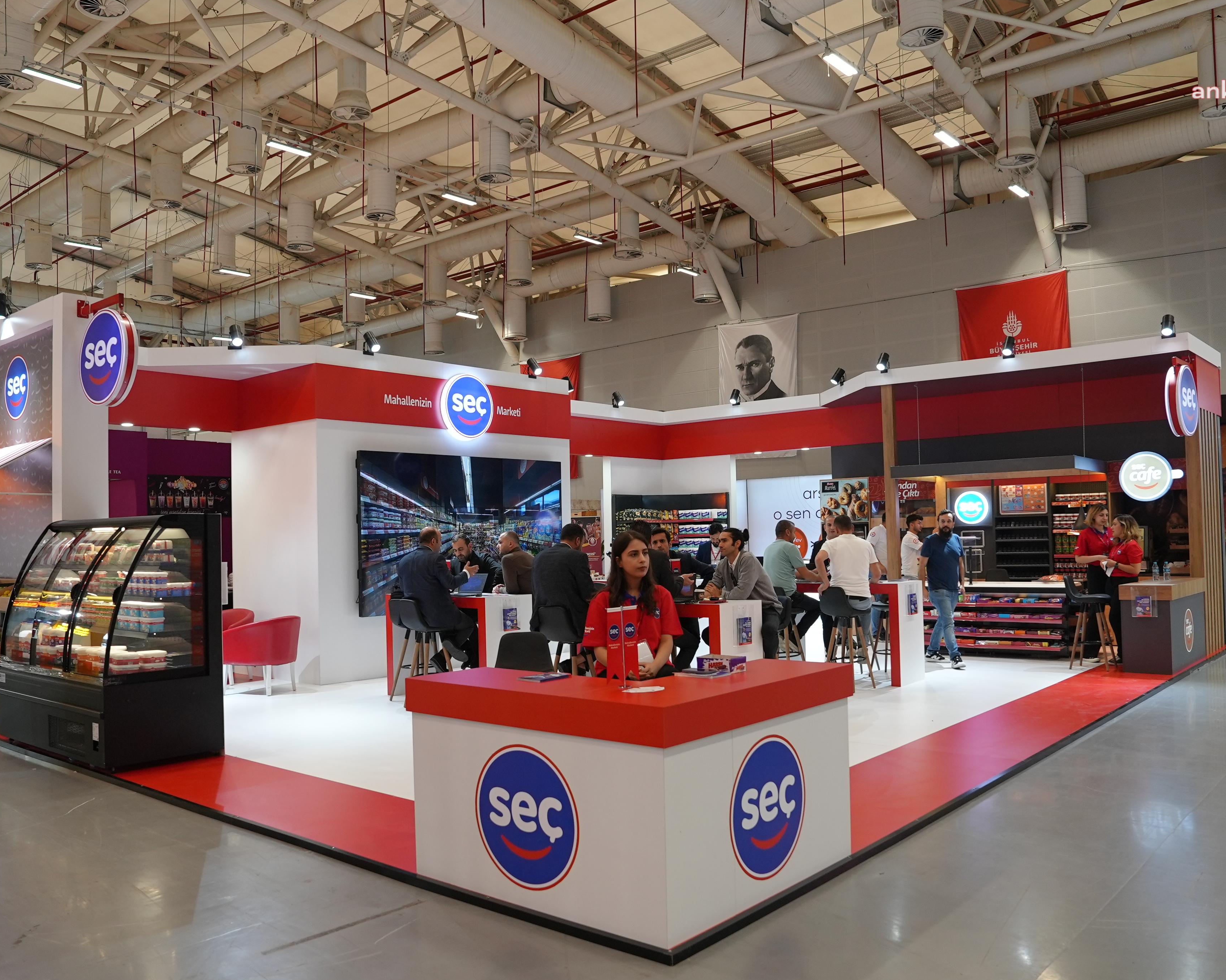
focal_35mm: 28
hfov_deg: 62.2
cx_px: 574
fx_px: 1016
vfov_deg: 51.5
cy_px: 505
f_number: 4.5
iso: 1000
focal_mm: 24
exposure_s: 1/100
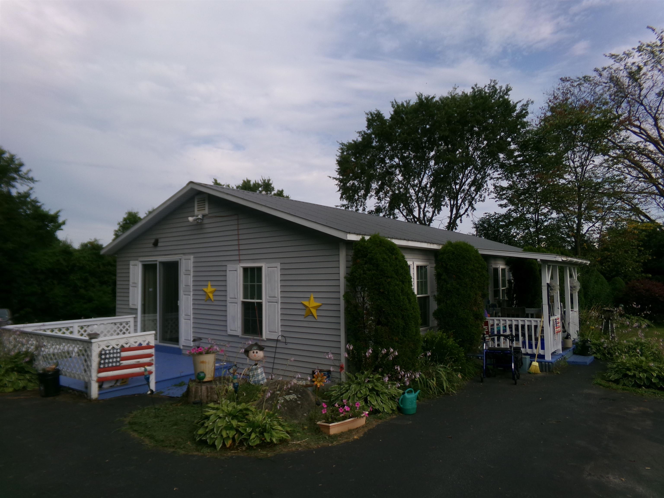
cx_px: 332
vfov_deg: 56.8
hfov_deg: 71.6
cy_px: 249
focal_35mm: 24
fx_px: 460
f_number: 3.7
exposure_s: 1/850
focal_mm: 4.3
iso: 100
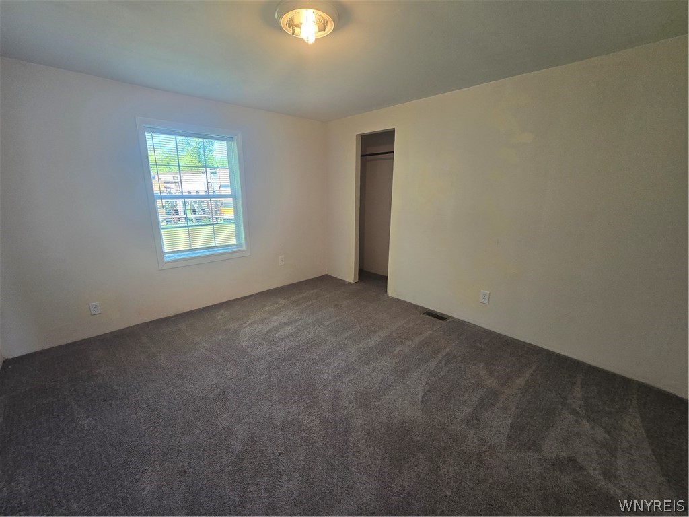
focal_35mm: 13
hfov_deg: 106.2
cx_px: 344
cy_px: 258
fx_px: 259
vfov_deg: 89.9
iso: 100
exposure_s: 1/60
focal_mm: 2.2
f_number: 2.2
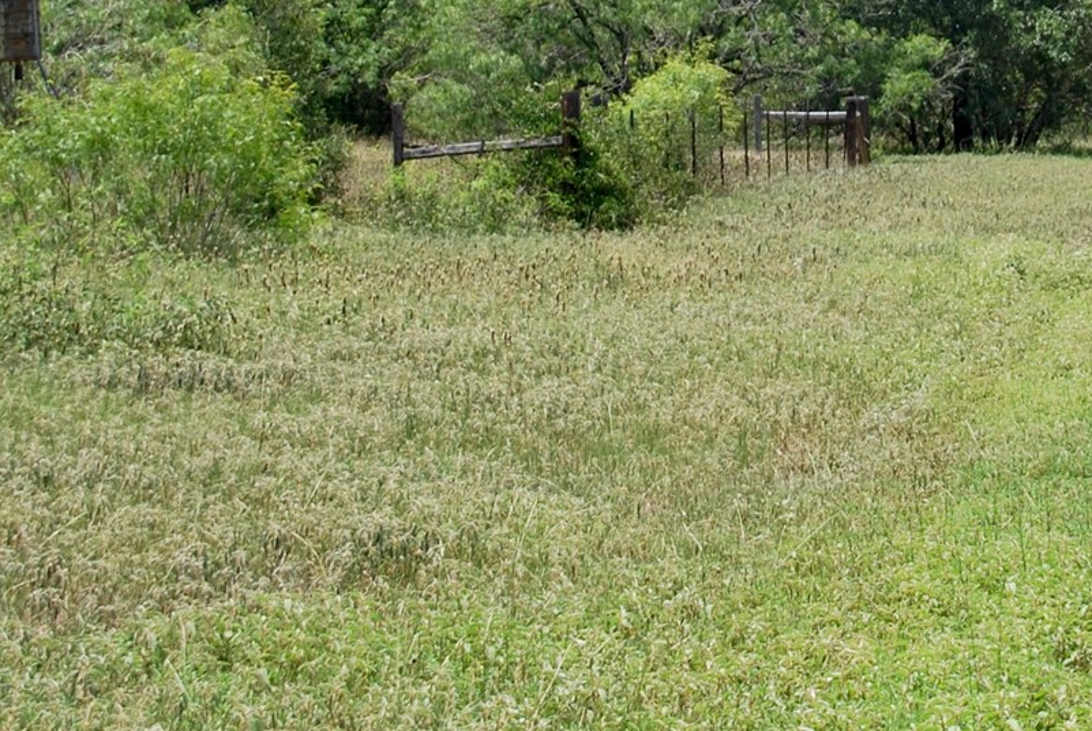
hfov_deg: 13.9
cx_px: 950
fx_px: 4433
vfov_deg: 9.3
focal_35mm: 146
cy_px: -195
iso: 100
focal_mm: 36
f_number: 8
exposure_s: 1/250
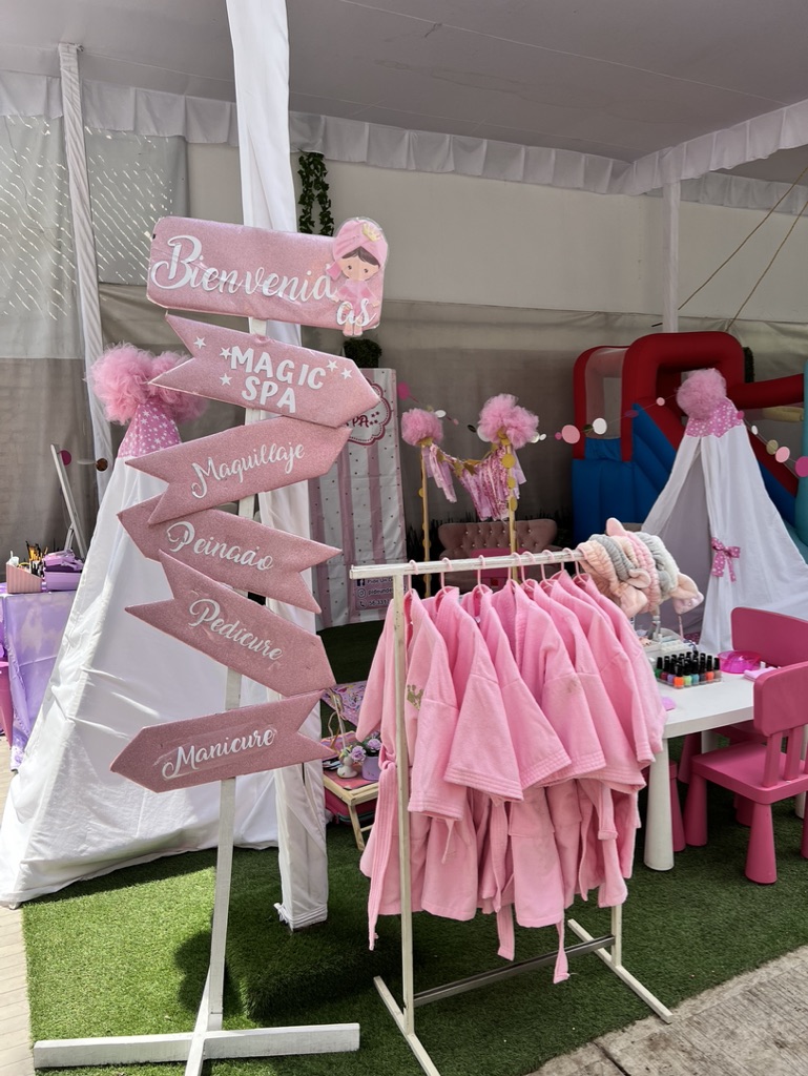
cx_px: 404
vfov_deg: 67.3
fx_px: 809
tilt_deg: -6.4
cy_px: 538
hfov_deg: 53.1
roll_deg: +2.0
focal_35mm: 26
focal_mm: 5.7
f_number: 1.5
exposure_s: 1/1171
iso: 50
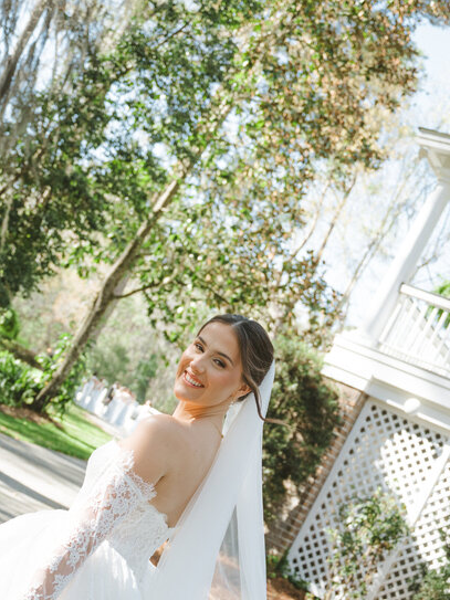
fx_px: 884
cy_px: 459
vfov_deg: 36.5
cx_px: 193
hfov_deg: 28.5
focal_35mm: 51
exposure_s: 1/640
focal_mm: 24
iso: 200
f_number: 2.8
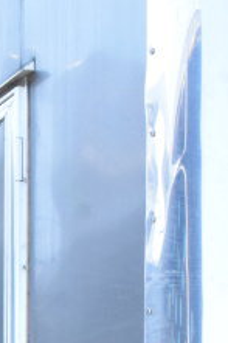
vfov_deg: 12.4
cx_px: -181
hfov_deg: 8.8
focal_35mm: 149
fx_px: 1418
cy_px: 645
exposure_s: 1/800
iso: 6400
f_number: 14
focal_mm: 24
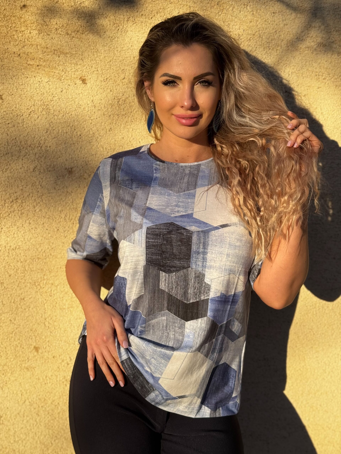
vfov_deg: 39.7
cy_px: 227
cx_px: 170
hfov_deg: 30.3
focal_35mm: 48
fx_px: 630
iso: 64
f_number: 1.78
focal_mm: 6.76
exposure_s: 1/3610
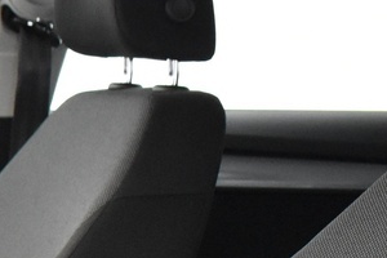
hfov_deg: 12.3
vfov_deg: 9.0
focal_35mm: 146
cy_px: 448
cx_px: -400
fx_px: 1569
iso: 3200
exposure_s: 1/30
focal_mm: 18
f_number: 3.5
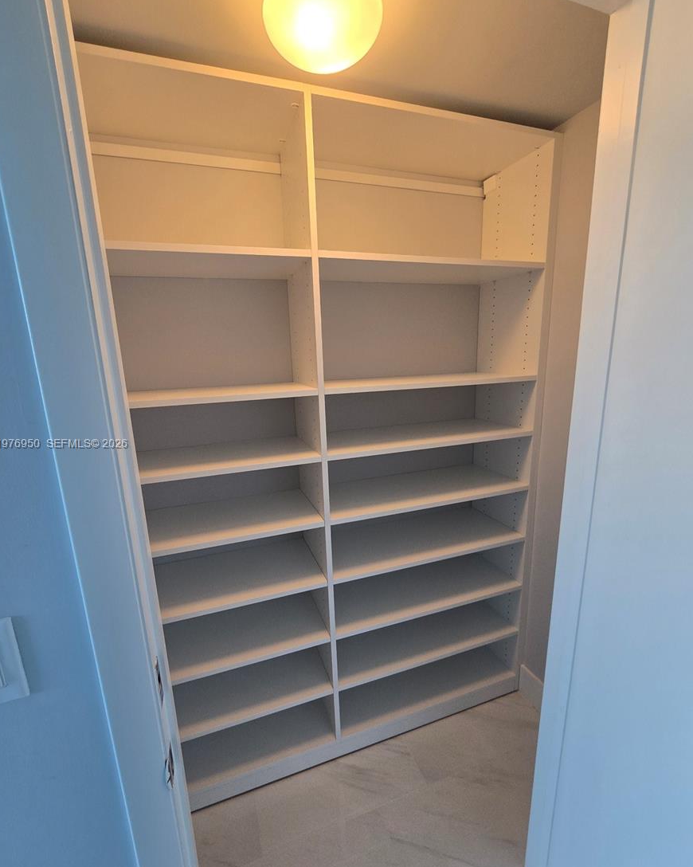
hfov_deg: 88.0
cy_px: 445
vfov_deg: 100.7
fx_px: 359
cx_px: 339
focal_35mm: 14
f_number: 2.2
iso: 100
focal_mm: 2.2
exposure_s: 1/60
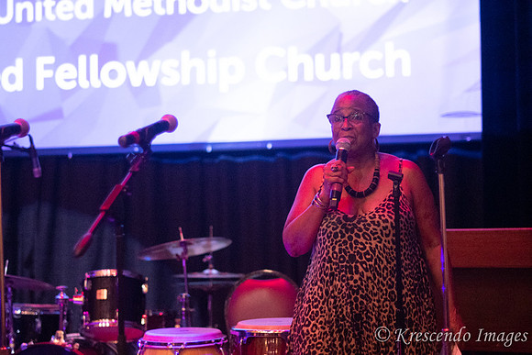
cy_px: 178
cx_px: 266
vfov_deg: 18.2
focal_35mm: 75
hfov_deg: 27.0
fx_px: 1109
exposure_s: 1/200
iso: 6400
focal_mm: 50
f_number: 1.4
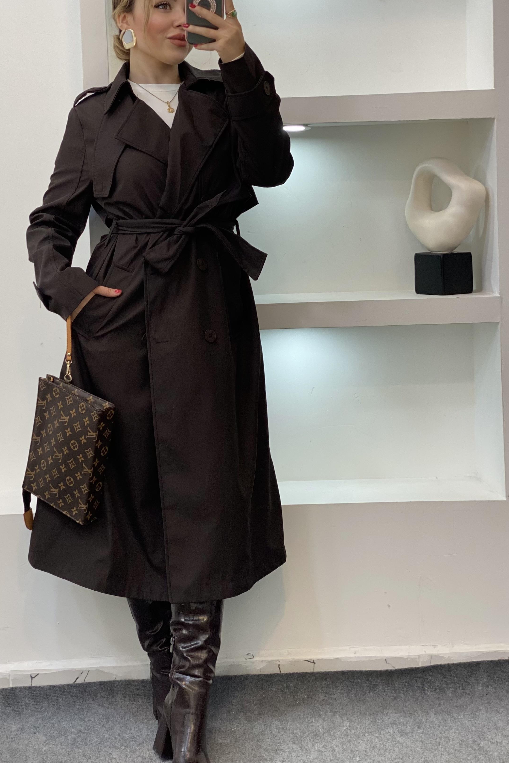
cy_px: 366
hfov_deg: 20.5
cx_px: 170
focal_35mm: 66
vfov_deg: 30.5
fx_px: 1400
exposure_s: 1/100
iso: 80
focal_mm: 6
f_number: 2
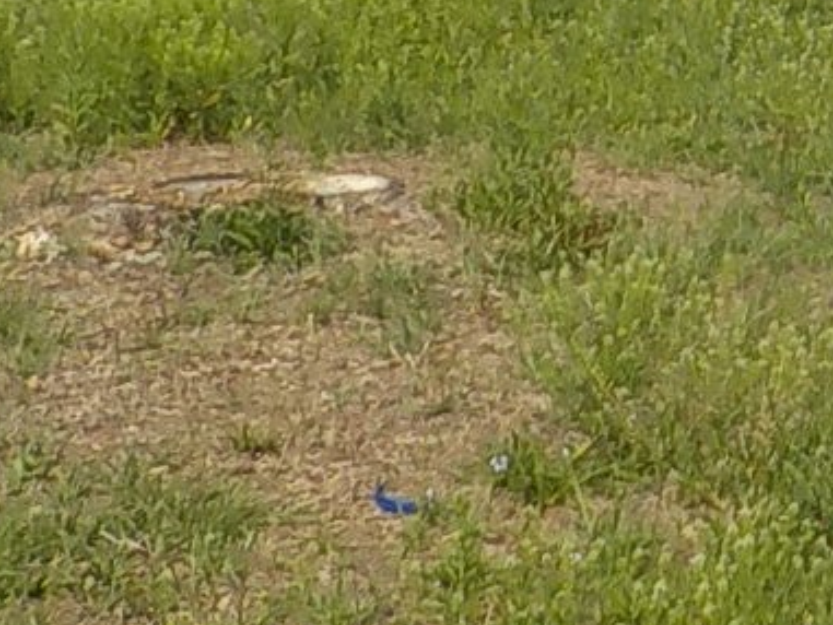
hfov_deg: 14.0
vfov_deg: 11.0
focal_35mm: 126
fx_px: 3033
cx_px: 1476
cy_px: -479
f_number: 6.6
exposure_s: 1/640
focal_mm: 4.1
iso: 125
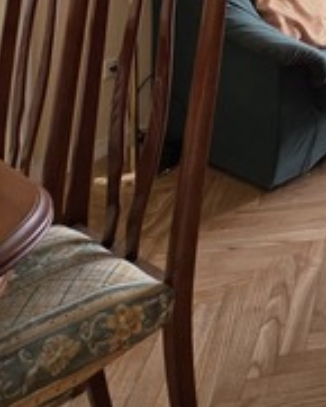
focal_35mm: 56
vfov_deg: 26.2
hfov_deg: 20.2
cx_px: 573
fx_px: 675
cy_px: -175
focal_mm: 2.2
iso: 125
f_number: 1.9
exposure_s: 1/100
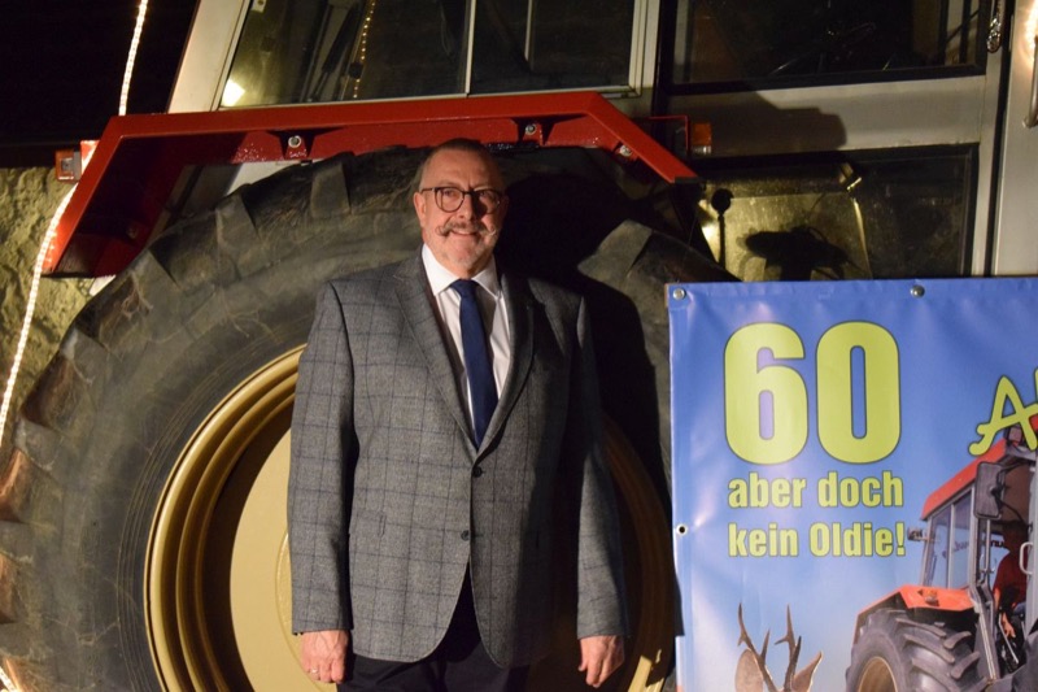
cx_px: 519
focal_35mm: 82
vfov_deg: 16.5
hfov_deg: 24.6
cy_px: 346
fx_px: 2378
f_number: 5.6
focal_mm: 55
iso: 6400
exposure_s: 1/30
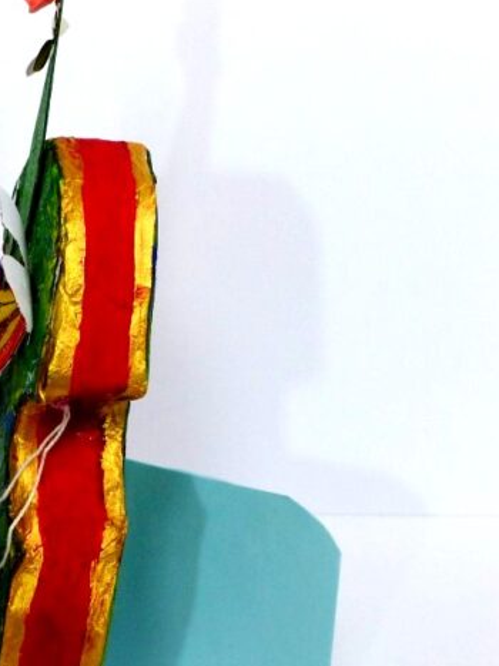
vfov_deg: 23.3
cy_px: 334
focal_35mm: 84
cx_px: 86
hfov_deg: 17.4
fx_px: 1615
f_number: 2.8
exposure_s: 1/60
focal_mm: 8.7
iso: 250
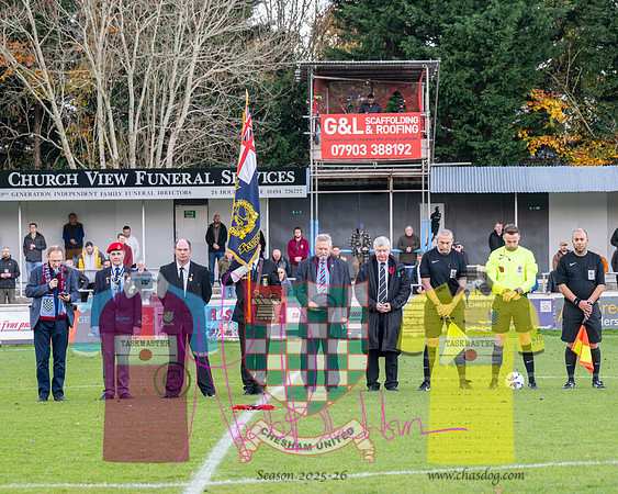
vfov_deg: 9.9
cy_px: 251
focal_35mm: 156
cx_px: 336
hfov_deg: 12.4
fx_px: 2849
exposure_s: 1/250
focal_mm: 115
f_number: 5
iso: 400
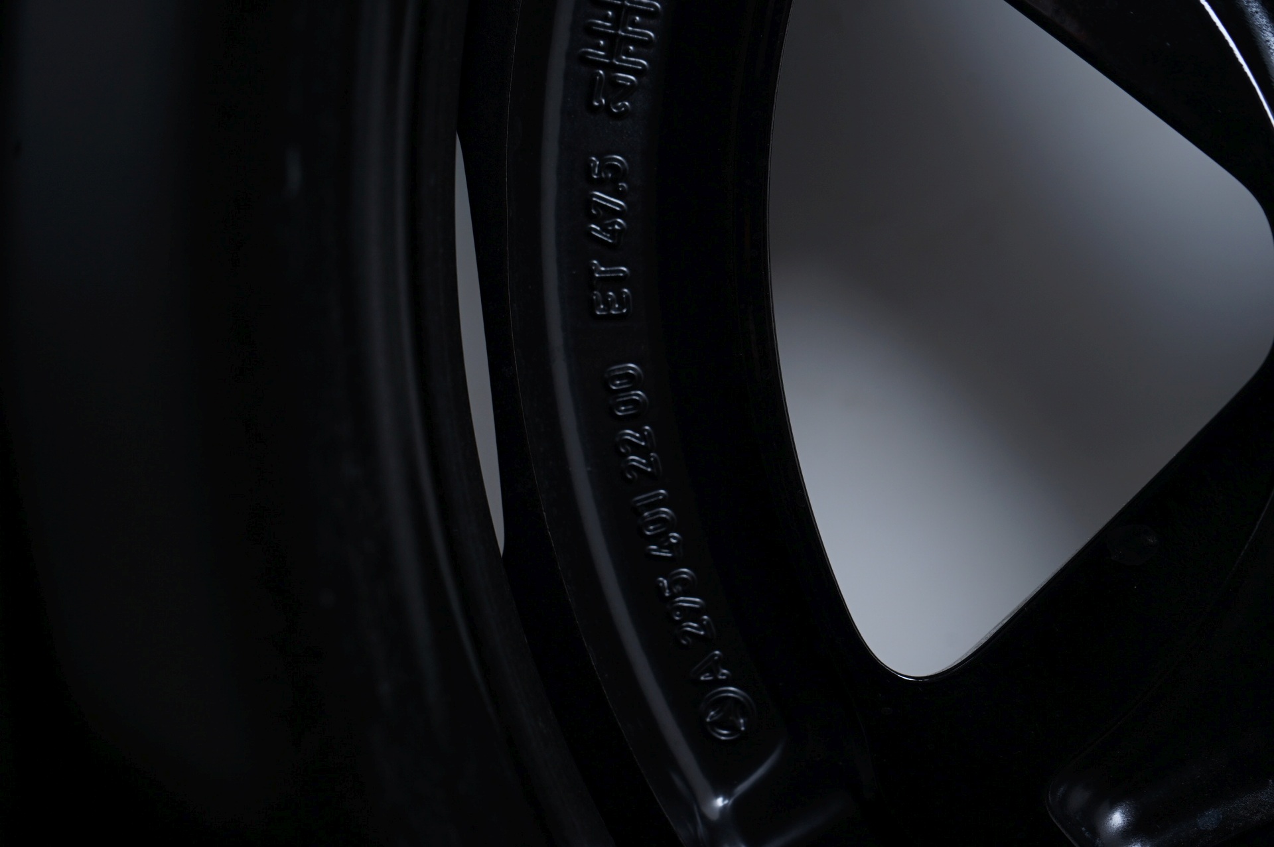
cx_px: 637
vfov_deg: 27.0
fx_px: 1768
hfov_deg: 39.6
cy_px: 424
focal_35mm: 50
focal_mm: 50
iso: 250
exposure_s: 1/125
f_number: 7.1
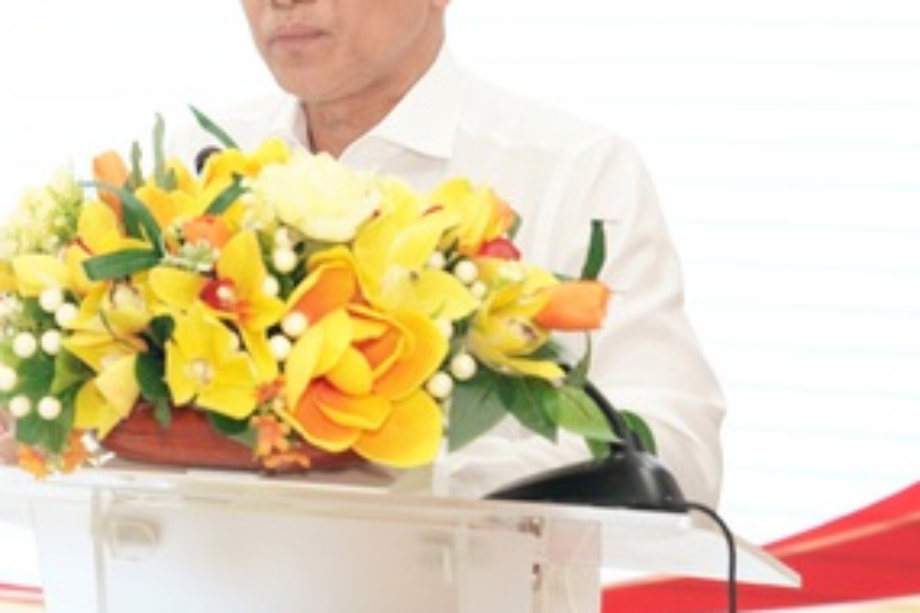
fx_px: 3271
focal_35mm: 128
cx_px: 65
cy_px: -50
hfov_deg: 15.8
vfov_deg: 10.6
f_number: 4.5
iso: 800
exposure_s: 1/60
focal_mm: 57
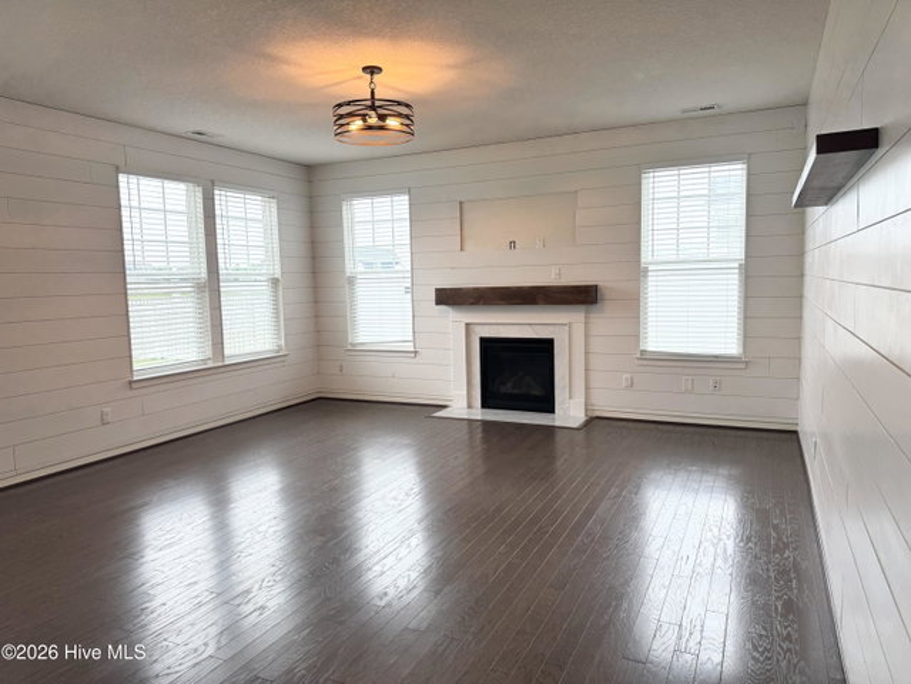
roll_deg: +2.3
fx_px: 632
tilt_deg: -4.6
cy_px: 342
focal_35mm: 24
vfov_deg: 56.9
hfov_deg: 71.6
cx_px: 456
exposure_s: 1/120
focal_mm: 6.76
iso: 125
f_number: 1.78
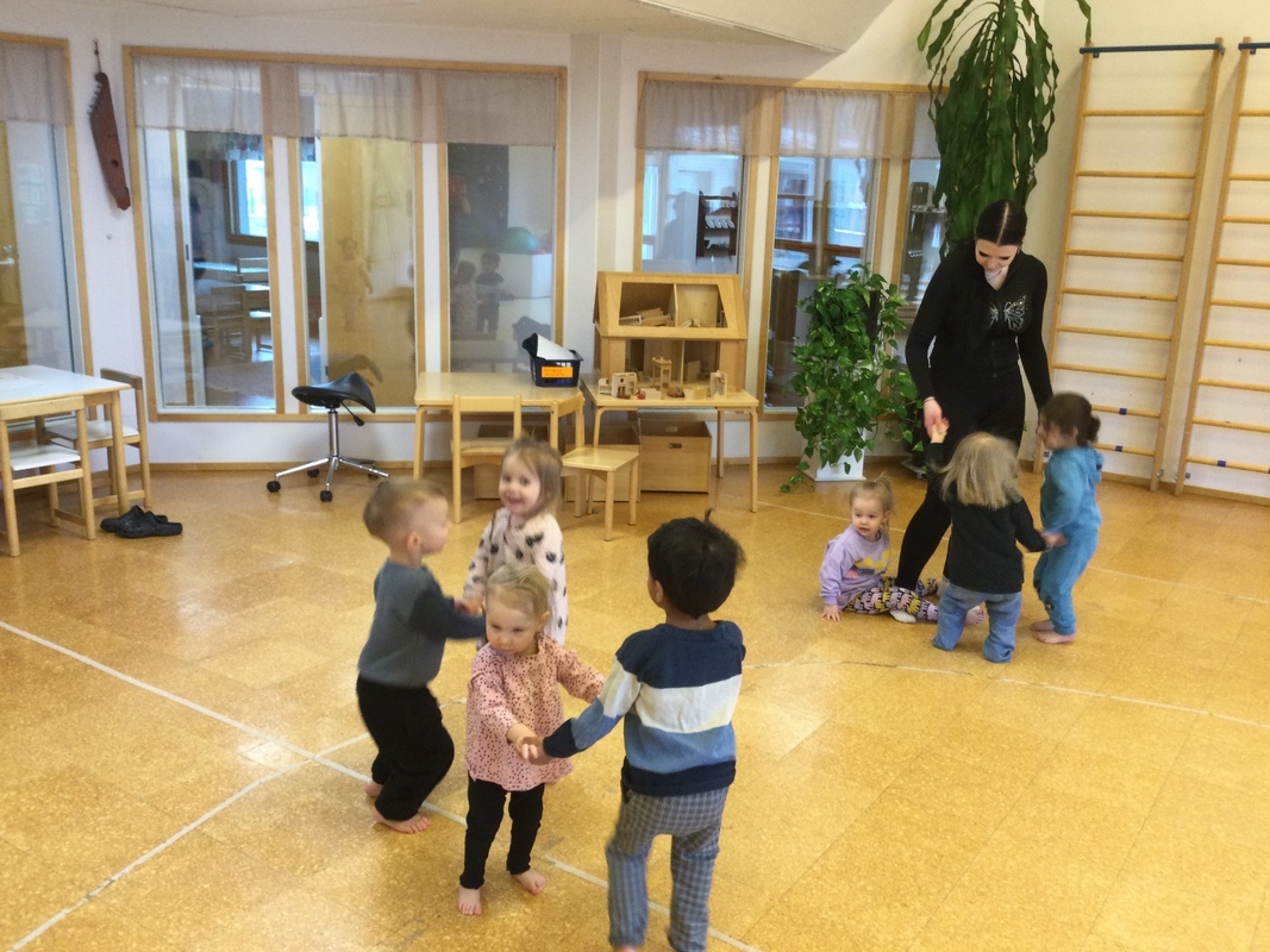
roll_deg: -1.3
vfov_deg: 45.4
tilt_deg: -13.0
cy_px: 476
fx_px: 1137
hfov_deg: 58.4
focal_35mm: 31
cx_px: 635
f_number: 2.4
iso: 80
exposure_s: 1/33
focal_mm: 3.3
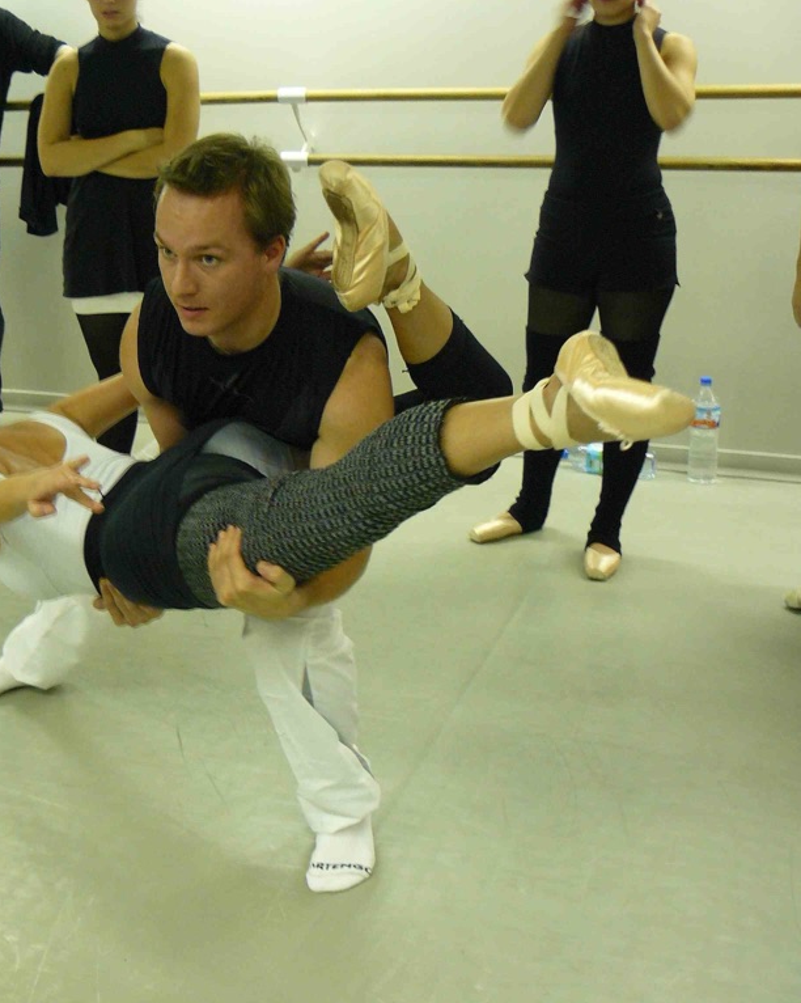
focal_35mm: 47
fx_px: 1394
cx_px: 141
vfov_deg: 39.6
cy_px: 502
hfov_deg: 31.1
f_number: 2.8
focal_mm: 6
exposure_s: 1/10
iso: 200
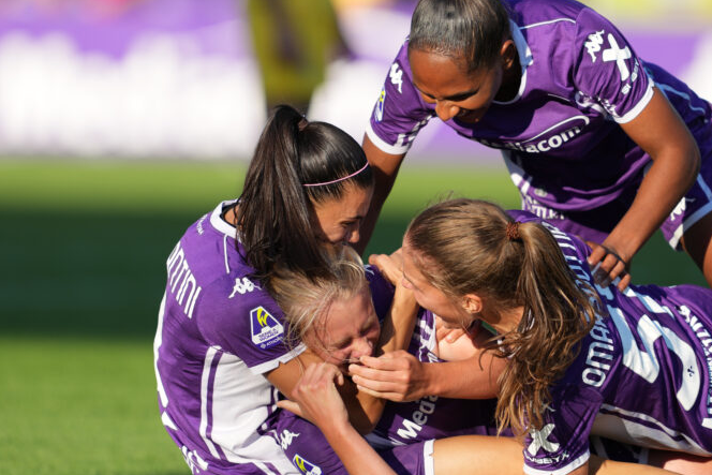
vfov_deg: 2.2
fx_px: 12205
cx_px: 342
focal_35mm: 617
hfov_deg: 3.3
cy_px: 269
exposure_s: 1/1600
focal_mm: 400
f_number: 3.2
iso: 200
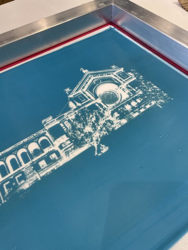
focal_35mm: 26
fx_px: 188
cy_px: 125
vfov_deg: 67.3
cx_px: 94
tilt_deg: -54.5
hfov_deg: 53.1
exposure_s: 1/100
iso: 100
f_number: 1.6
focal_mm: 4.2
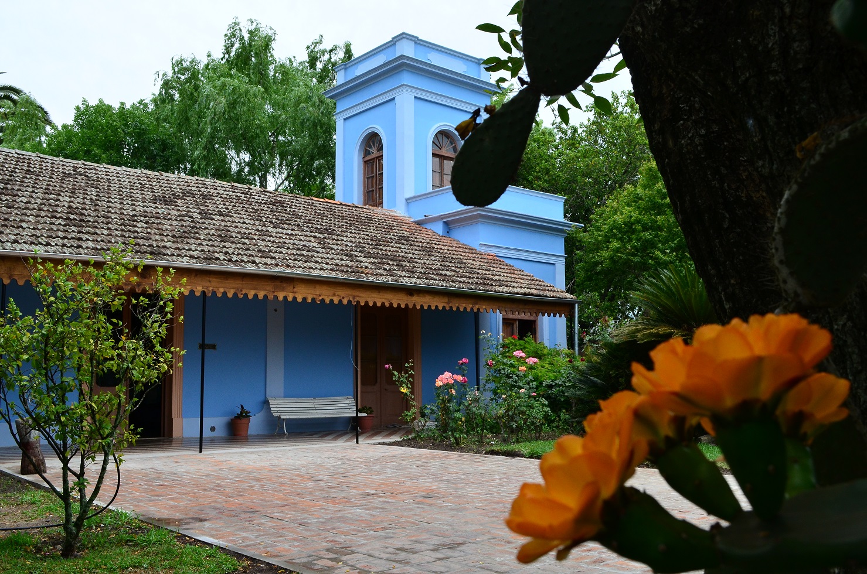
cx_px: 434
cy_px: 287
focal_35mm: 33
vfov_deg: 39.8
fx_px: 793
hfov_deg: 57.3
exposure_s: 1/400
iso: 500
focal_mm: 22
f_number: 11
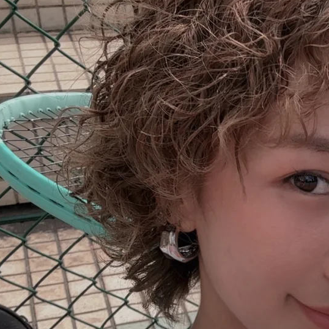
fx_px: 763
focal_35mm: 71
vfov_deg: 23.4
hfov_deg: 23.6
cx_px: 308
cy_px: 325
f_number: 1.9
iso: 25
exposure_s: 1/621
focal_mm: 2.69
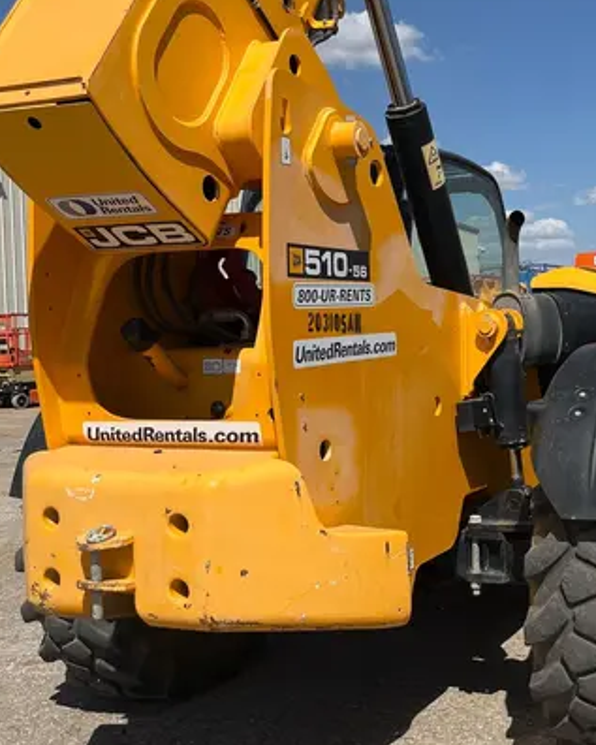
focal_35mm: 47
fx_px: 1036
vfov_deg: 39.4
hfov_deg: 31.2
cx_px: 487
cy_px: 308
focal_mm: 5.1
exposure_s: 1/5556
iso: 50
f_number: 1.6
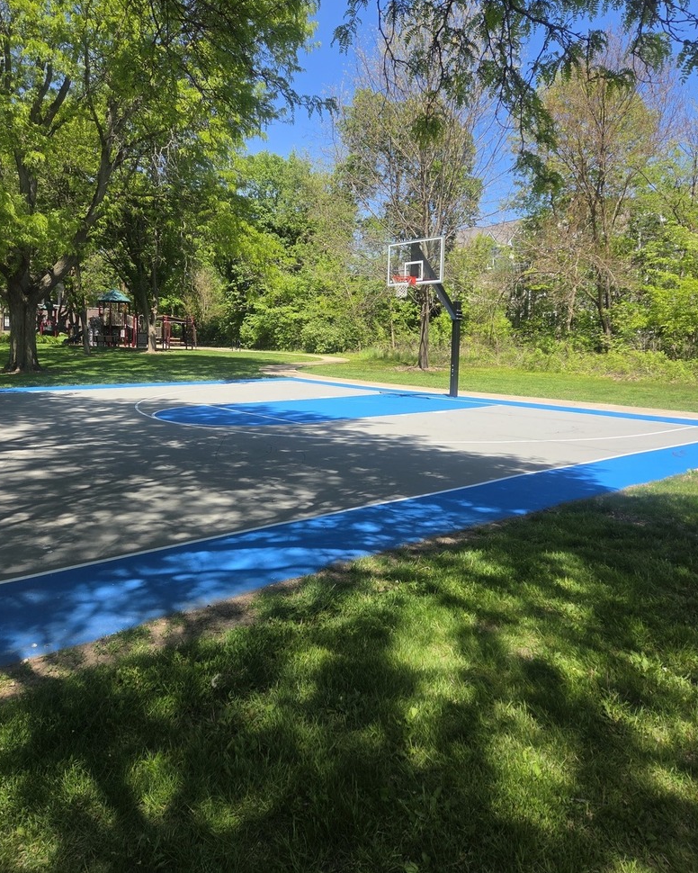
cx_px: 340
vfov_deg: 67.9
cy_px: 388
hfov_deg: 56.8
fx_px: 646
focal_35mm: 25
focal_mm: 5.4
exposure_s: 1/2679
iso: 80
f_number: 1.8
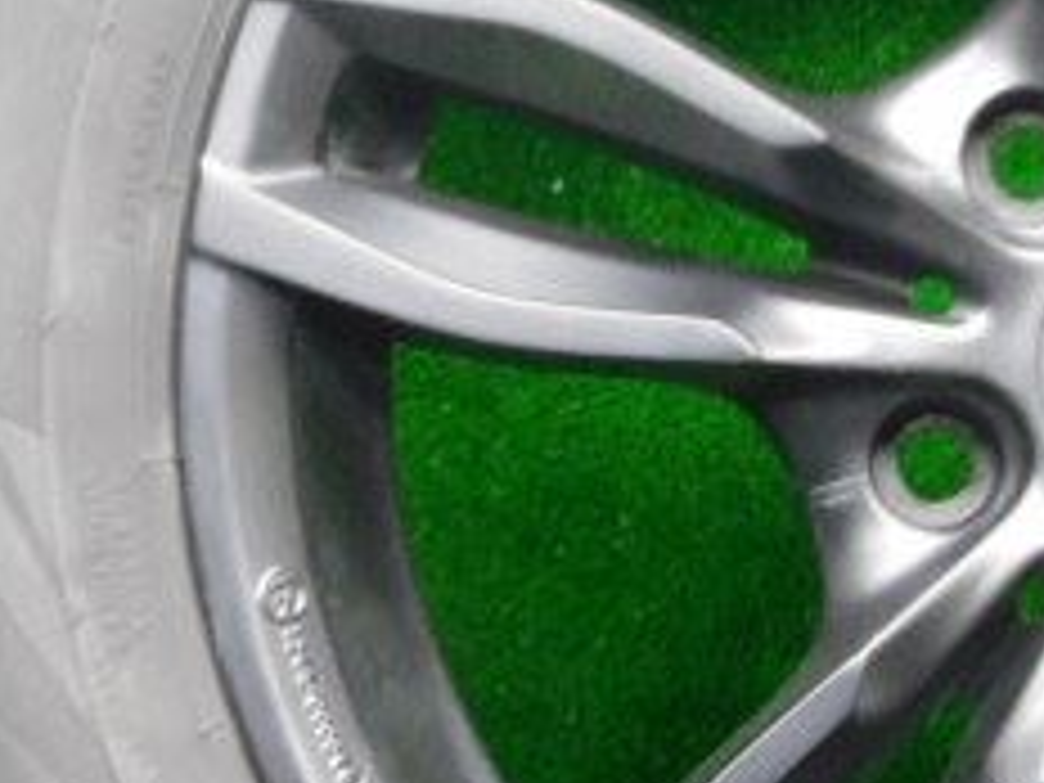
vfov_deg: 4.7
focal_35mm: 317
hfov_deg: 6.2
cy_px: 382
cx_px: 1242
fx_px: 9561
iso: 800
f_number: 5
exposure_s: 1/5
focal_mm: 20.6
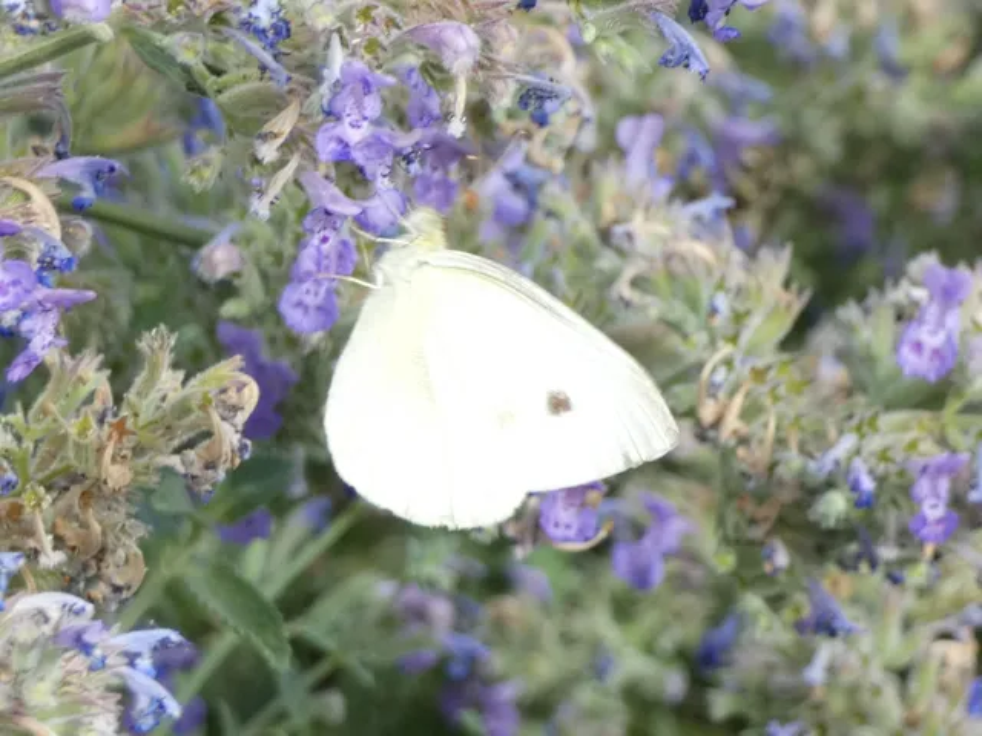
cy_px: 368
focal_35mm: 229
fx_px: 6496
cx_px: 491
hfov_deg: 8.6
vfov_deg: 6.5
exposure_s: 1/80
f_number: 5.5
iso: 160
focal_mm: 41.1
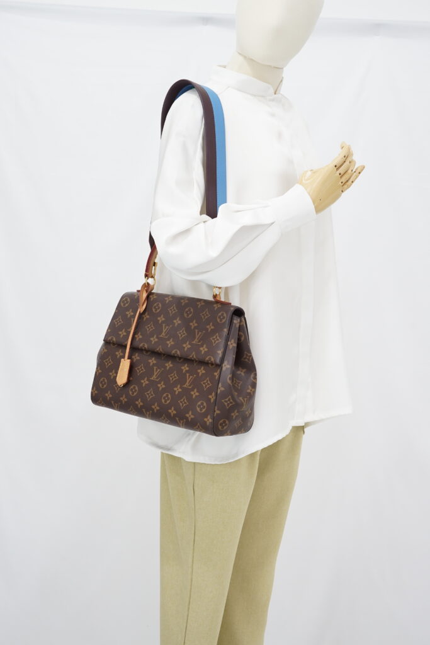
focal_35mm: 50
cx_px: 215
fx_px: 895
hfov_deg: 27.0
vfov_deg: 39.6
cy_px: 322
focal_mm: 50
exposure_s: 1/8
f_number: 6.3
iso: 640
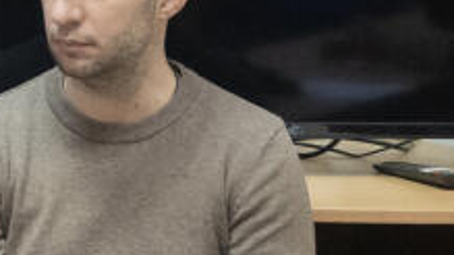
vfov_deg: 4.5
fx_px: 3261
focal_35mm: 271
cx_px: -425
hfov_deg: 7.7
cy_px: 118
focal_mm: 42
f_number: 5.6
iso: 4000
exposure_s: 1/60
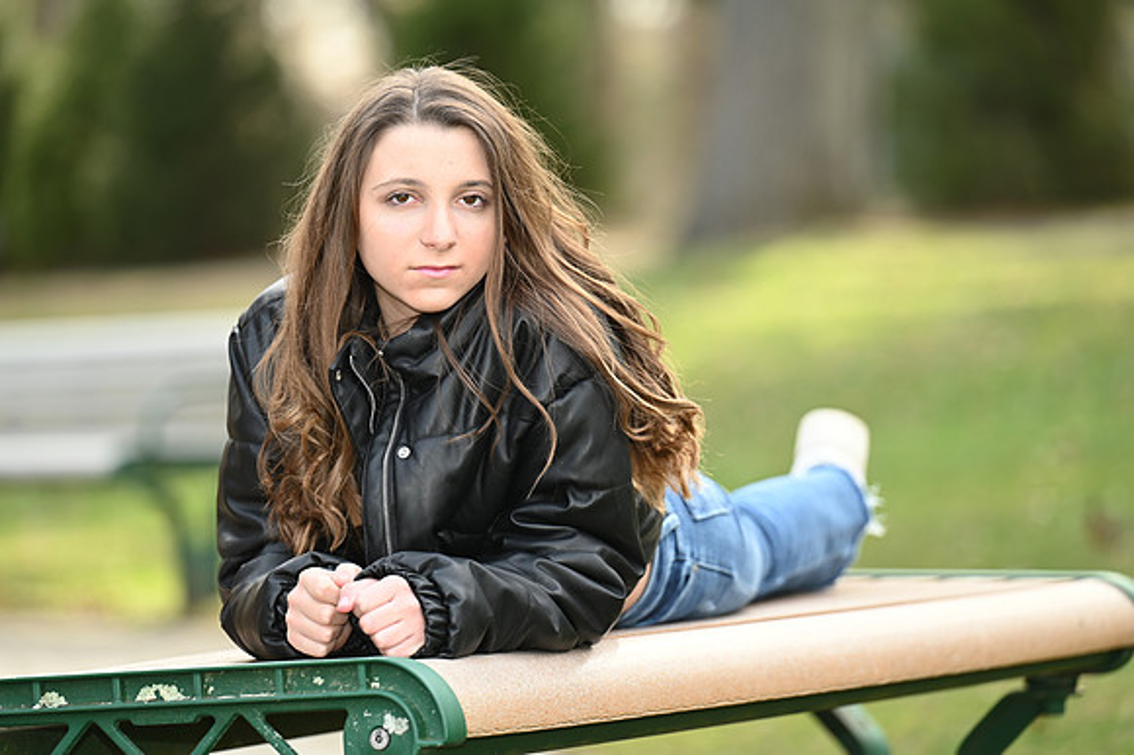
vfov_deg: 7.4
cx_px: 567
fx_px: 5824
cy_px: 378
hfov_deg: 11.1
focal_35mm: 185
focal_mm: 185
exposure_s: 1/200
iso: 125
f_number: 3.5
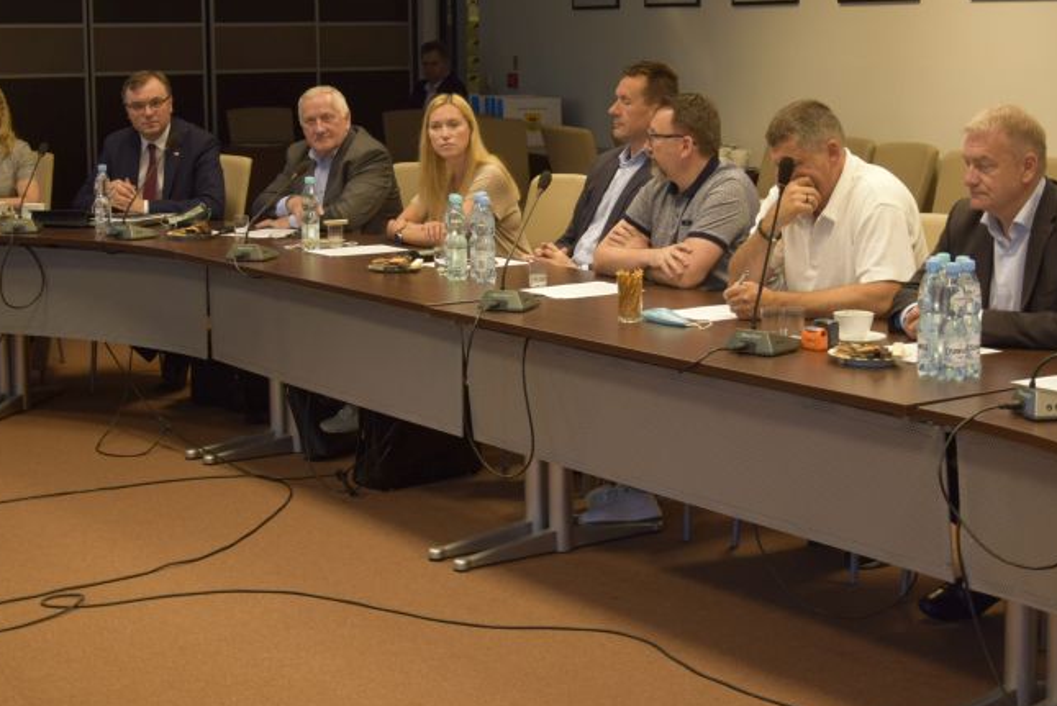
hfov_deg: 30.0
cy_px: 227
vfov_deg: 20.3
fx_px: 1968
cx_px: 605
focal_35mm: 67
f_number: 4.2
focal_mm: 30
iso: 500
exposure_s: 1/30
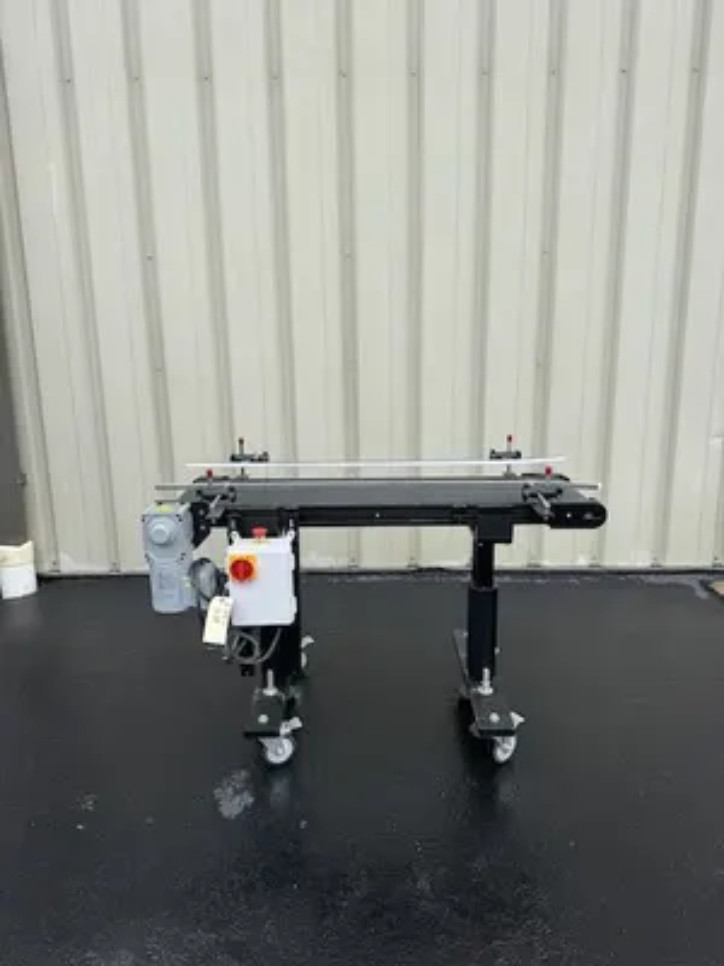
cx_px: 362
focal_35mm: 24
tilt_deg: -10.8
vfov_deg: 71.6
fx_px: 669
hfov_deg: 56.8
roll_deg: +1.7
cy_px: 483
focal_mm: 6.76
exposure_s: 1/1042
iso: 80
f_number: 1.78
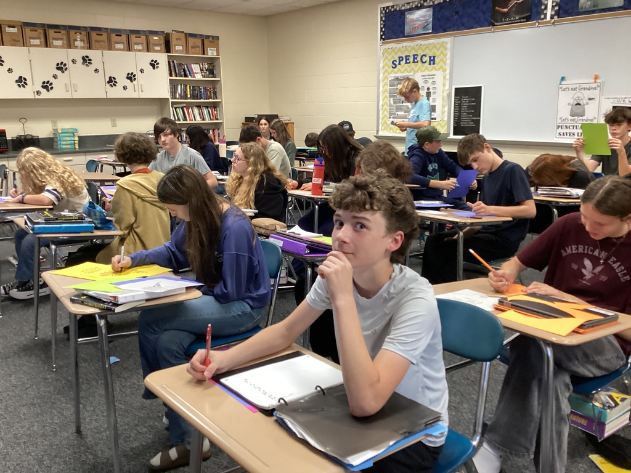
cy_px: 236
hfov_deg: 58.4
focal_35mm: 31
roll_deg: +1.2
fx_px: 565
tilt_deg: -12.9
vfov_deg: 45.4
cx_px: 316
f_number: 2.4
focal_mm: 3.3
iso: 250
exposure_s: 1/60
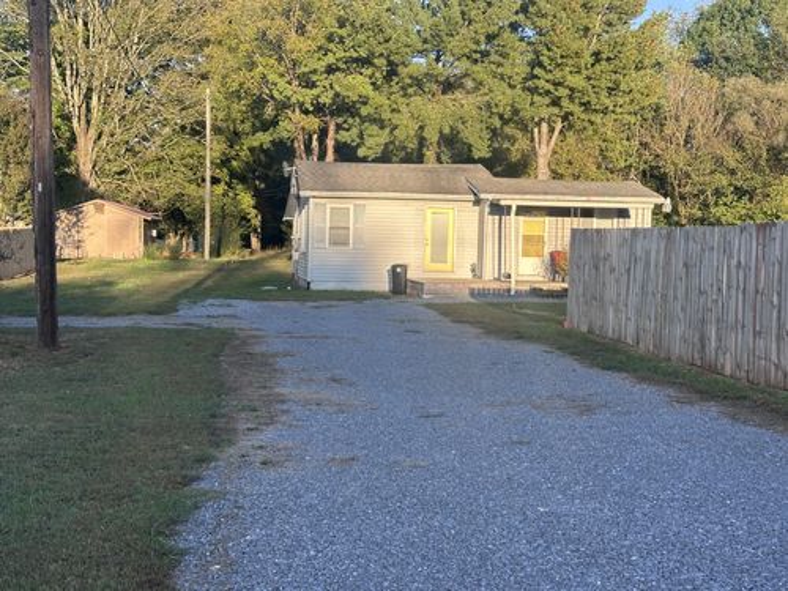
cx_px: 394
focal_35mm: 48
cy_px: 296
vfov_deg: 30.3
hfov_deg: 39.7
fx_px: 1093
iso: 64
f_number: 1.78
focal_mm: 6.86
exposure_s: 1/919
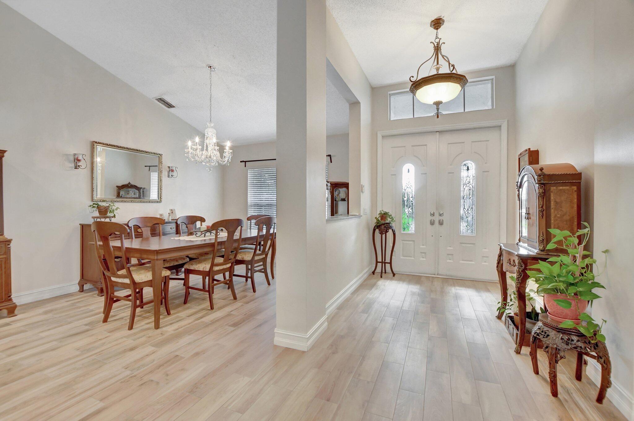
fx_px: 264
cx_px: 317
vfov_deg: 77.2
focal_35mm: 15
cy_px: 210
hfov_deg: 100.4
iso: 1000
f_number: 8
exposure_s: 1/4
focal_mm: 10
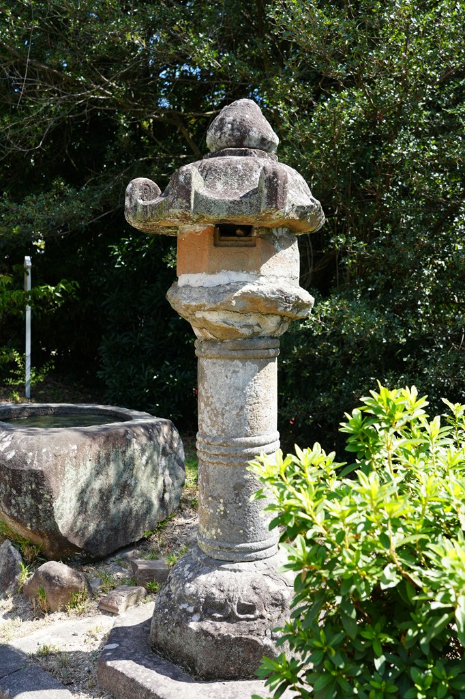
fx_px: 659
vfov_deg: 55.8
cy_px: 350
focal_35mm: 34
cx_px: 232
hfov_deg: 38.9
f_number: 5.6
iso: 100
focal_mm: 34
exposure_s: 1/80
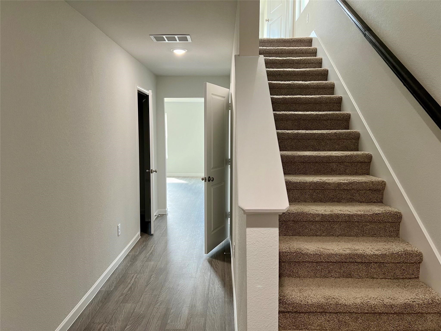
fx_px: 331
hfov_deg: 67.3
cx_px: 220
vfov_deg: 53.1
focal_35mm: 26
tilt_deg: -5.5
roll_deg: -0.3
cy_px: 166
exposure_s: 1/60
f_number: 1.5
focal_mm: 5.7
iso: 80
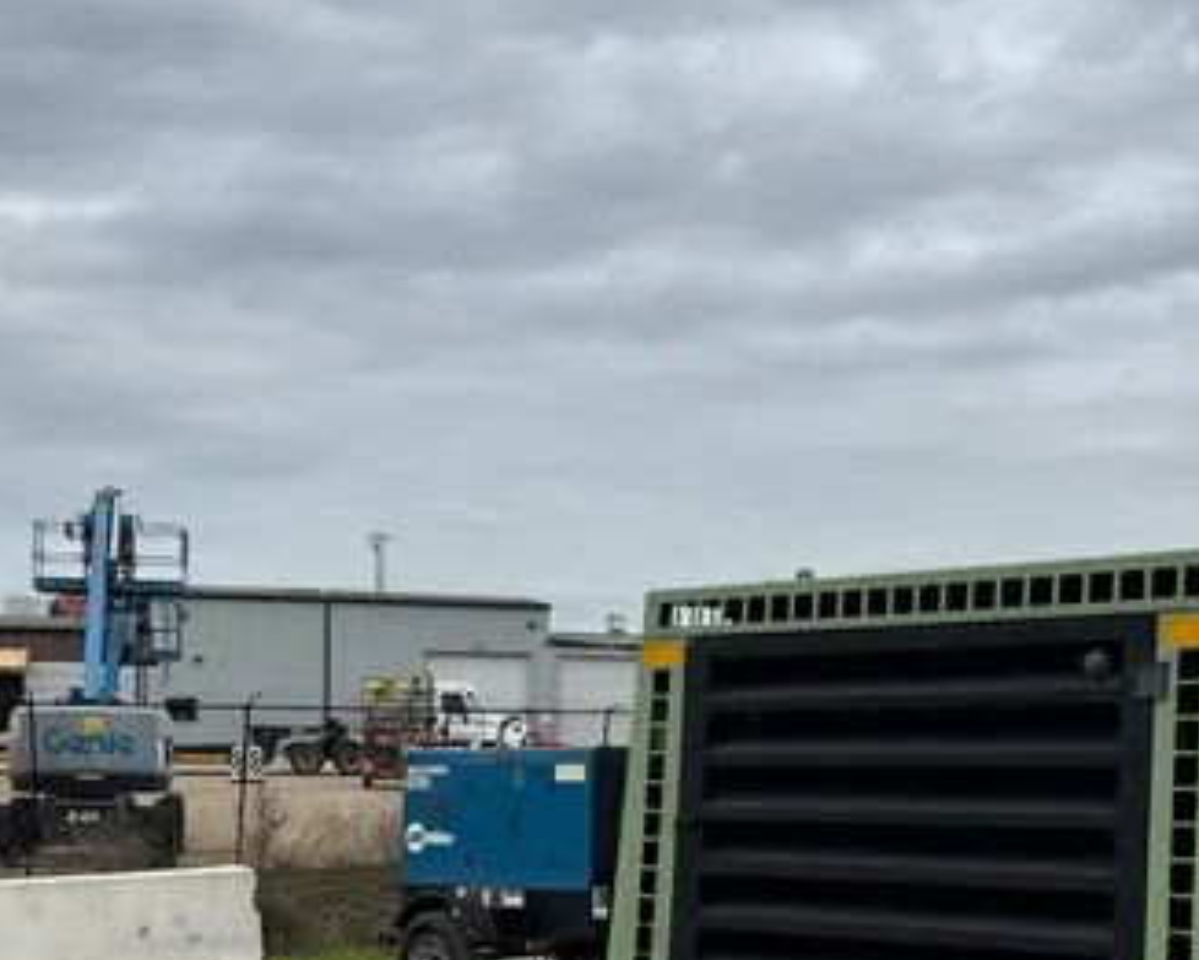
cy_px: 774
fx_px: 2023
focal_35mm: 57
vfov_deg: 26.2
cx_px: 949
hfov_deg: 32.2
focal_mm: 5.96
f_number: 1.6
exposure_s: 1/4082
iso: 50
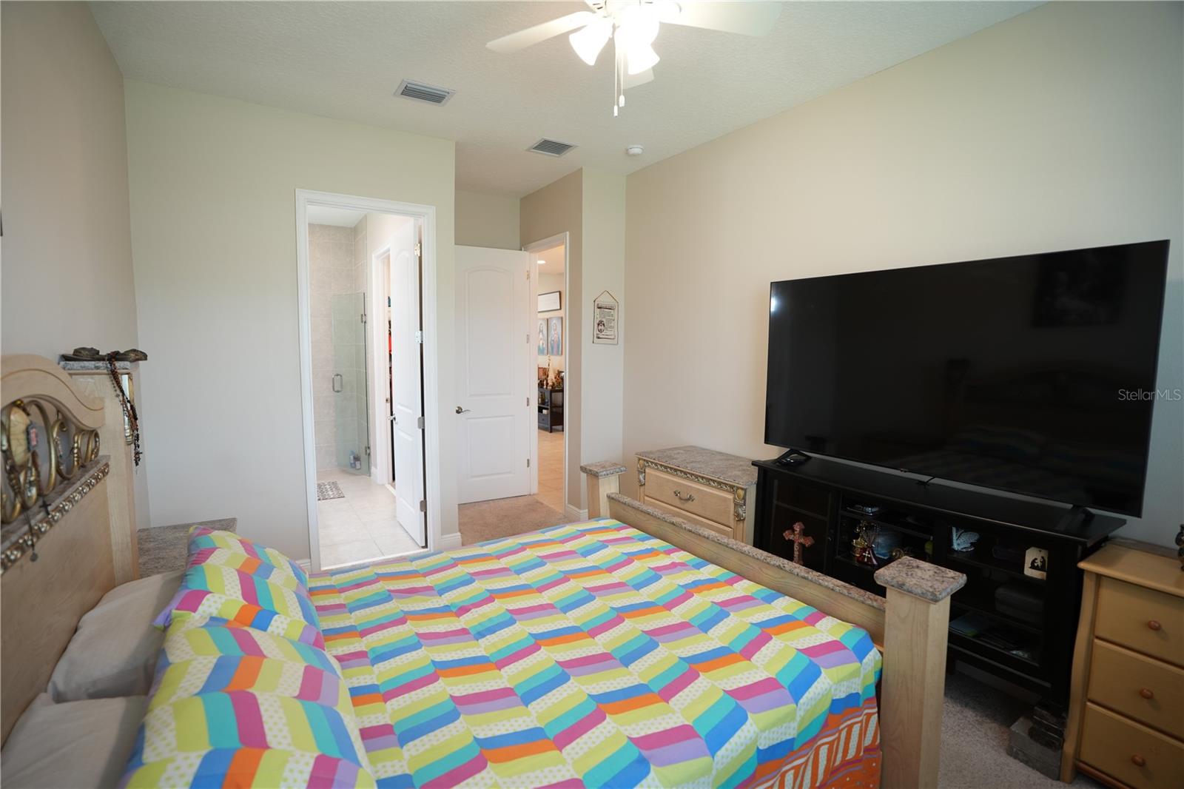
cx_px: 592
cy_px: 394
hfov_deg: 96.7
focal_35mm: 16
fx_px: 526
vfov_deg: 73.7
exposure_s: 1/30
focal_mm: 16
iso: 400
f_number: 2.8
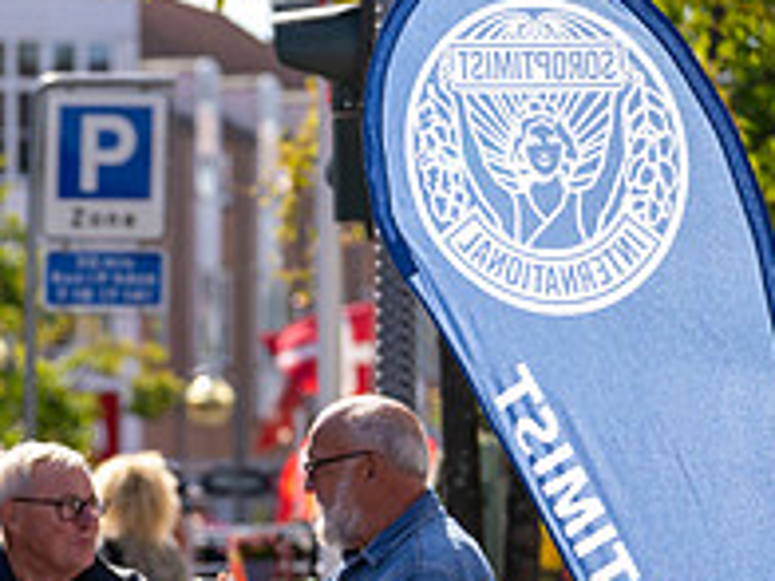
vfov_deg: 3.5
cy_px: 812
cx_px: -491
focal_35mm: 426
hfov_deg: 4.6
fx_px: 9537
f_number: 5
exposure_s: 1/320
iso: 100
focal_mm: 132
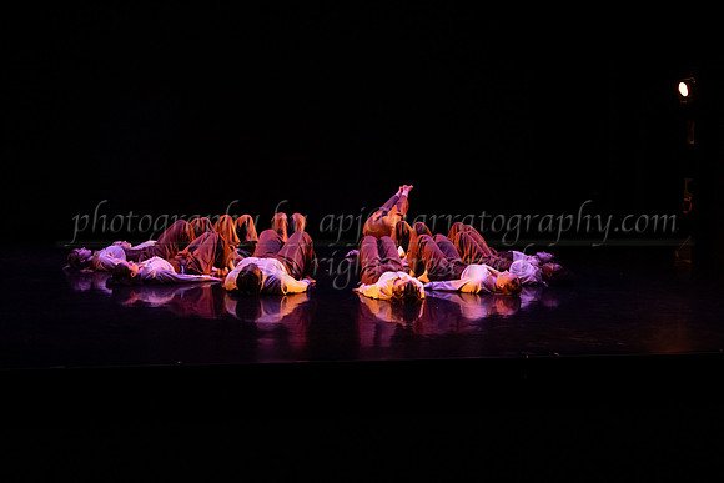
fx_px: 1106
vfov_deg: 24.6
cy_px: 242
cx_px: 362
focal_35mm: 55
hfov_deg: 36.2
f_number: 4
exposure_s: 1/400
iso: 4000
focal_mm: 55
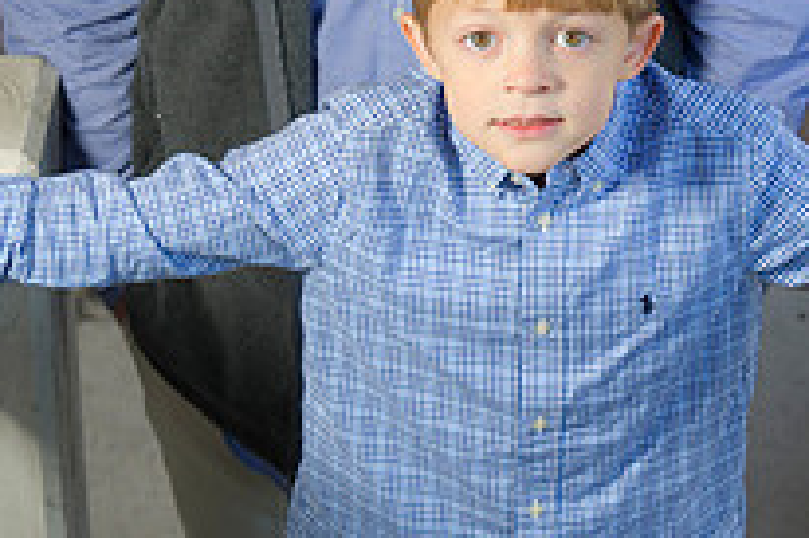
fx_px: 7095
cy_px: -55
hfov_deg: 6.5
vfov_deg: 4.3
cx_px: 656
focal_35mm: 316
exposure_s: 1/60
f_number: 7.1
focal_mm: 112
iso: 160
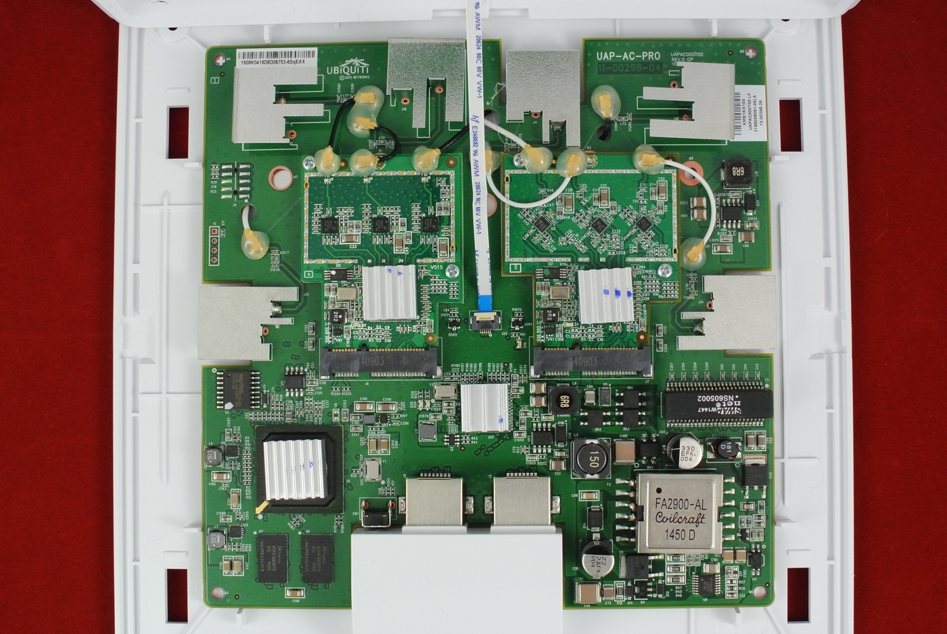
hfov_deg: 40.3
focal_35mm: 49
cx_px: 474
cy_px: 317
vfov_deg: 27.6
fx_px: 1290
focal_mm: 18.5
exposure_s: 1/20
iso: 800
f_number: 5.6
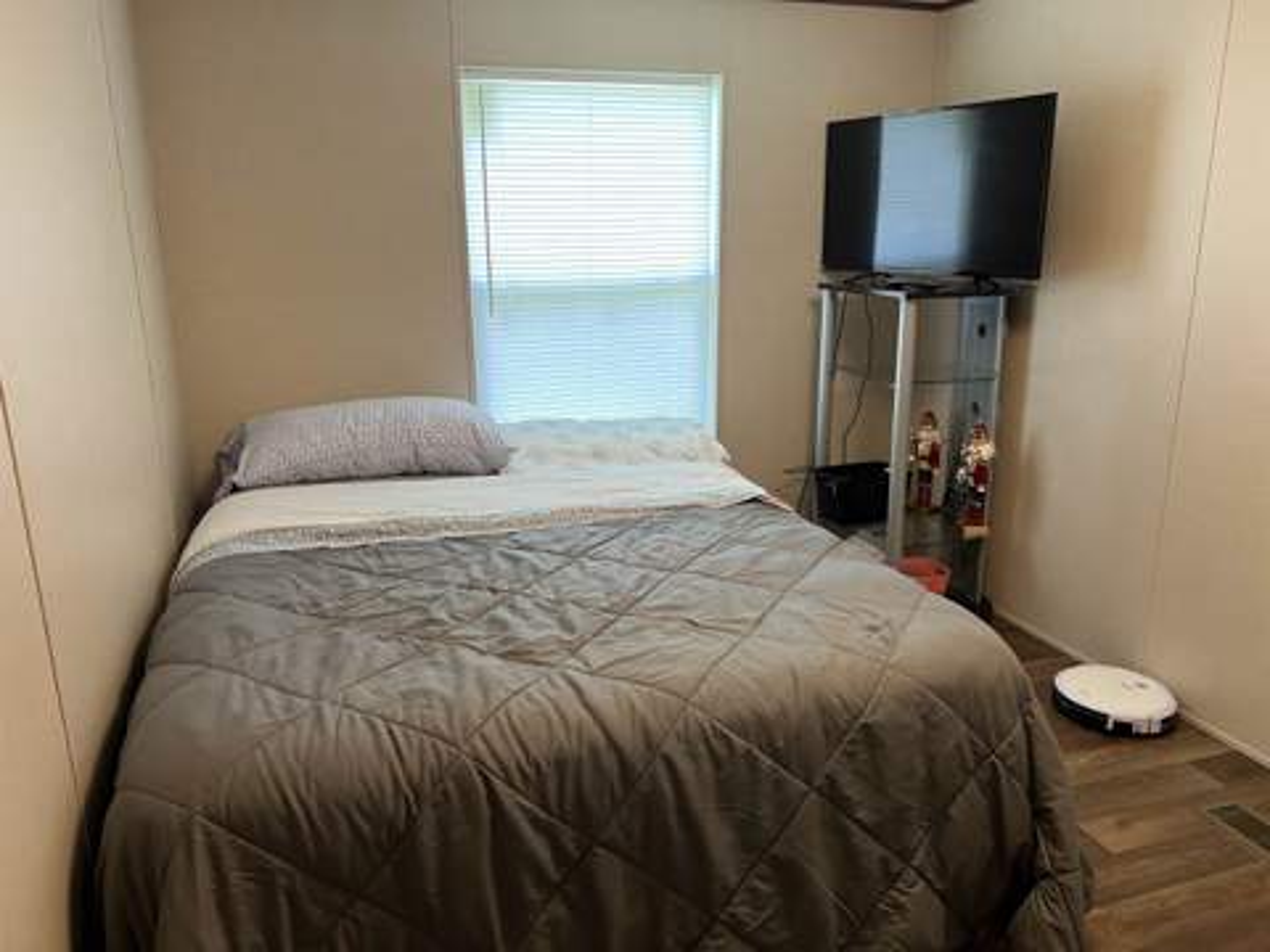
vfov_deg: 53.1
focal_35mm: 26
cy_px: 476
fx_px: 954
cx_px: 635
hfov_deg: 67.3
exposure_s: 1/83
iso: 125
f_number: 1.5
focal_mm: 5.7
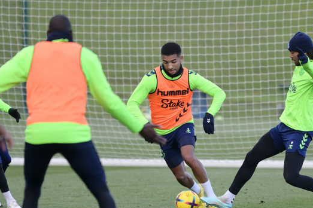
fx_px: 2494
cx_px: 153
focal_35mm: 287
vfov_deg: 4.8
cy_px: 88
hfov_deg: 7.2
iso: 640
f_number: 2.8
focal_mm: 200
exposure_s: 1/2500
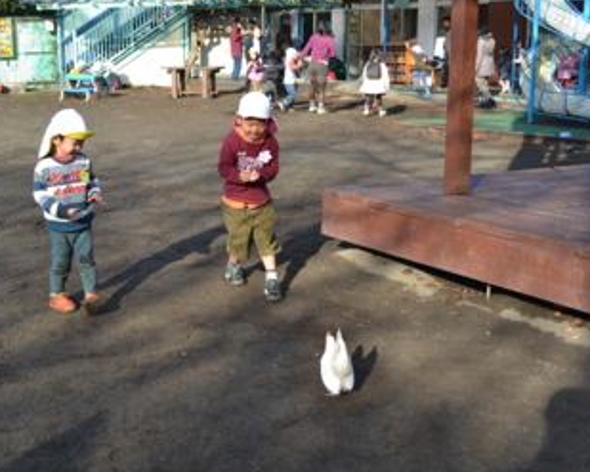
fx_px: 890
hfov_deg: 36.7
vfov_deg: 29.7
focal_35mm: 51
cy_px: 242
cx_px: 294
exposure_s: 1/125
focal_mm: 28
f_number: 5.6
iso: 100
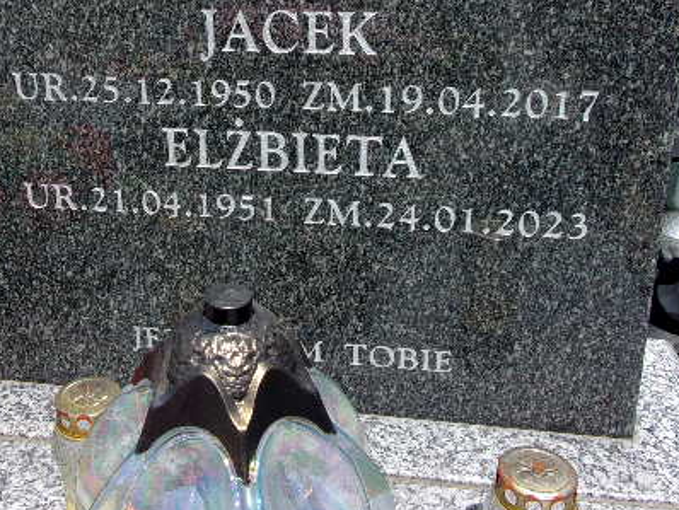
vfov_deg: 31.4
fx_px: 883
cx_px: 230
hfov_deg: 41.5
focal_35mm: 45
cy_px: 107
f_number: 10.8
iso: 80
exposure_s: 1/100
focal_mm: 5.1
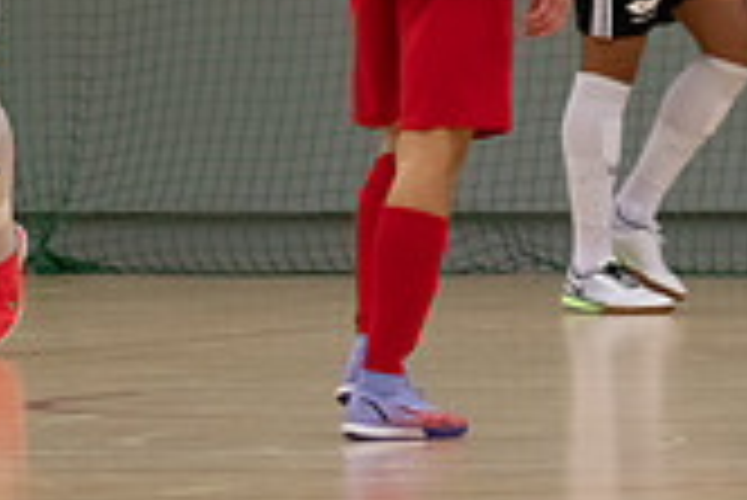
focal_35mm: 871
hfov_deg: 2.4
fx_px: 18089
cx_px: -126
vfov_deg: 1.6
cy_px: -29
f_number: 2.8
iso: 900
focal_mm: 160
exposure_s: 1/800
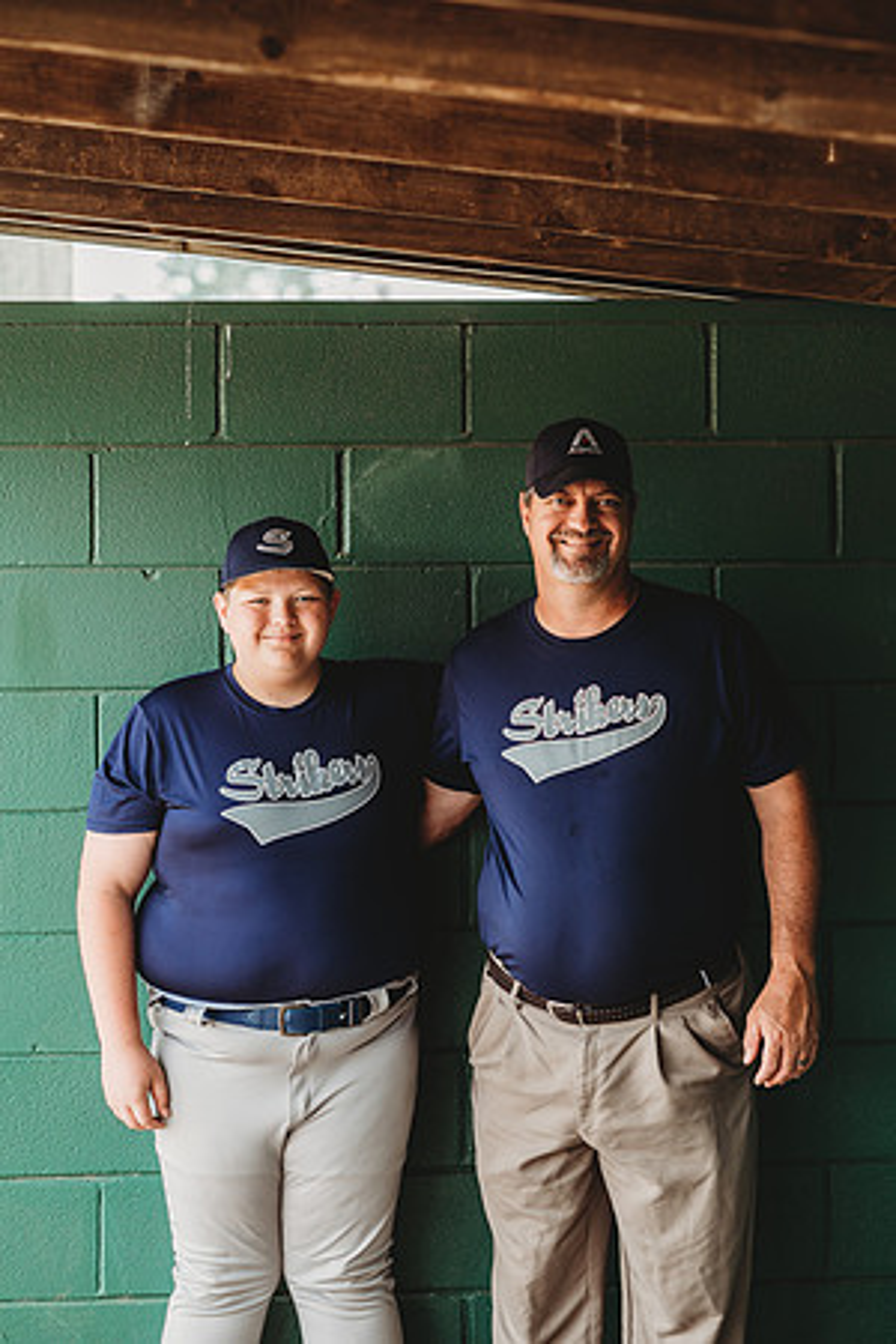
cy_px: 672
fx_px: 3173
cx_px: 448
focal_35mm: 85
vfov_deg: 23.9
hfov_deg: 16.1
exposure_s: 1/80
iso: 100
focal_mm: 85
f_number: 2.8
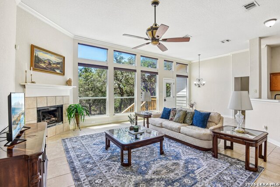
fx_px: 132
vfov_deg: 70.5
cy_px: 94
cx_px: 140
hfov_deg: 93.3
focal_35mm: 17
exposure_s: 1/30
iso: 400
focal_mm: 17
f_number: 8
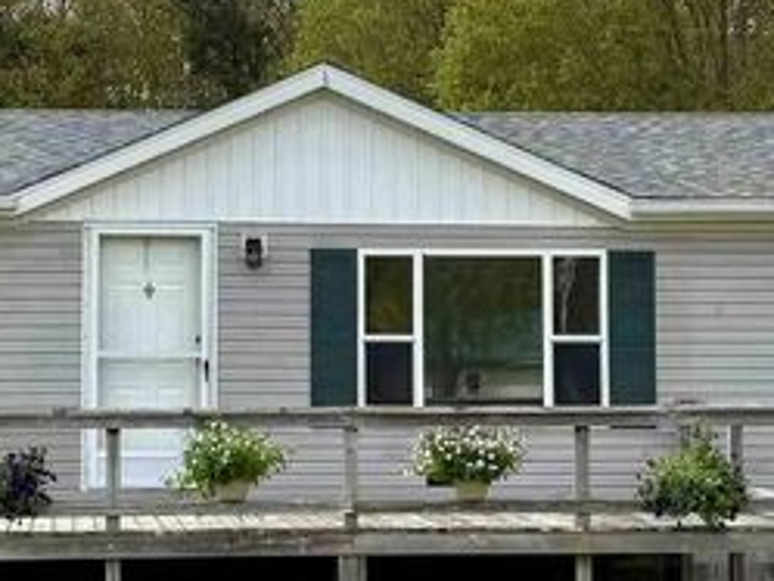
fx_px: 2394
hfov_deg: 18.3
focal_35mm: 107
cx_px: 283
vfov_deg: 13.8
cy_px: 208
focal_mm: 5.96
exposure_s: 1/4608
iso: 50
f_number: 1.6
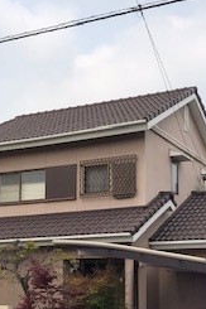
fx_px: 653
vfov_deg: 26.3
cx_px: 37
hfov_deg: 17.7
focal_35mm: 76
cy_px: 230
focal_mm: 3.99
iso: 20
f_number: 1.8
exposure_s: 1/1845
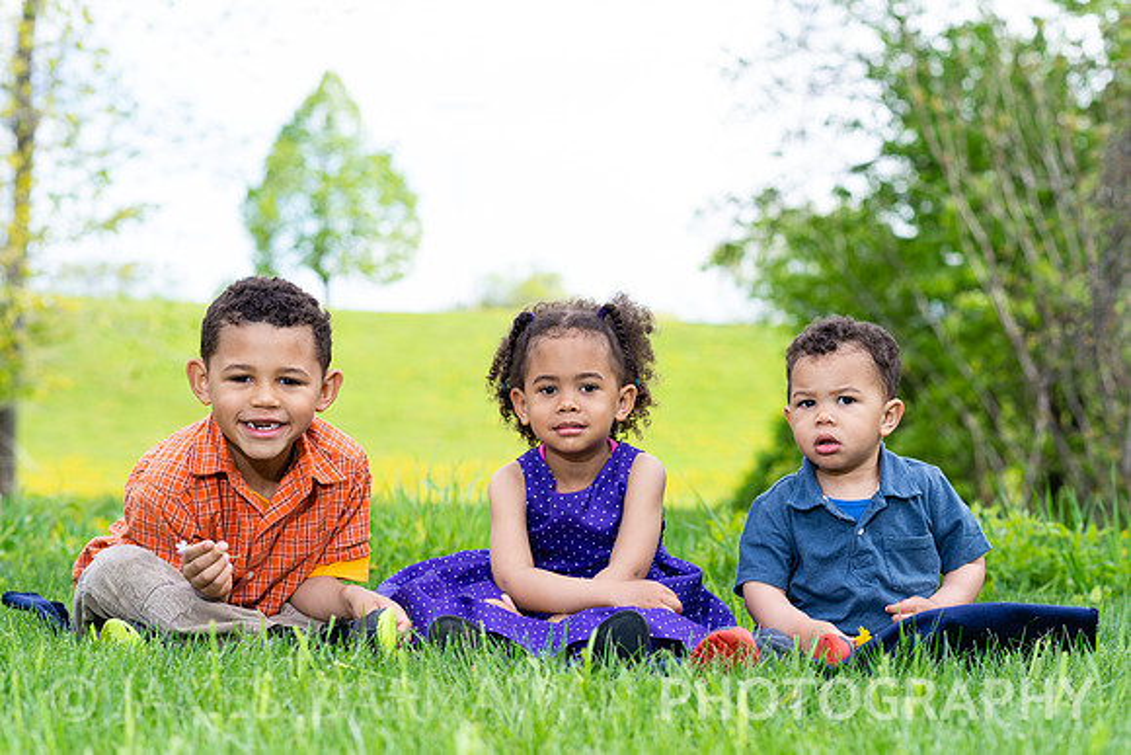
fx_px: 2834
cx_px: 585
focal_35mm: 90
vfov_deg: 15.2
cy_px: 377
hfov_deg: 22.6
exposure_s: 1/200
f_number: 5
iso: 100
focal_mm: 85
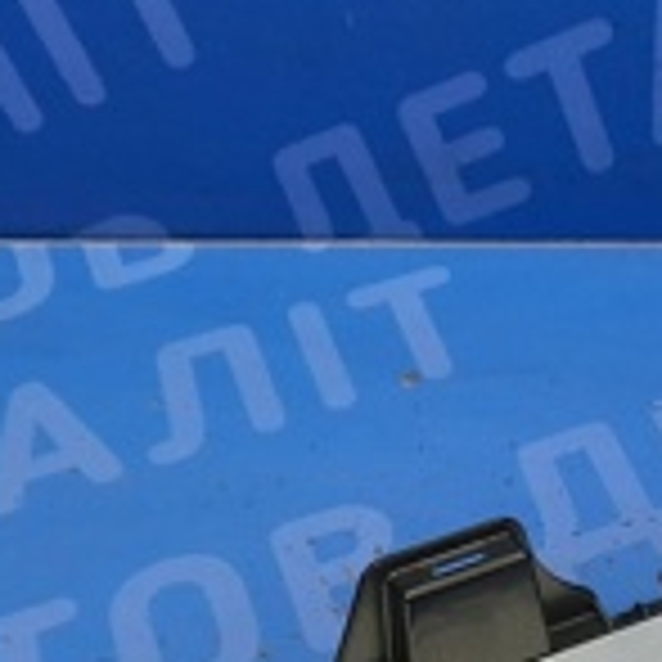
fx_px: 2077
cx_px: 590
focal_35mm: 96
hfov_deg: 17.8
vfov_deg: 17.8
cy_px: 617
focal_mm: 4.6
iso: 250
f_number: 2
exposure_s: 1/33
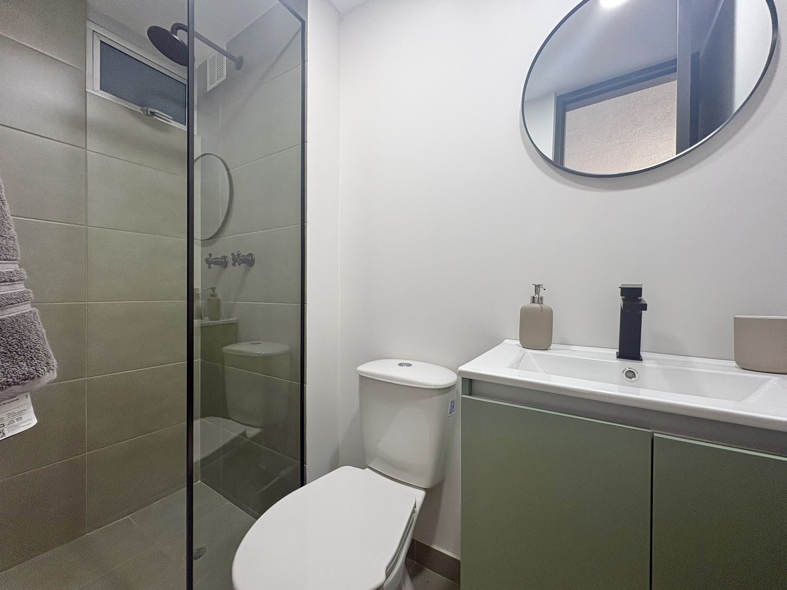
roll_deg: -0.3
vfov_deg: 85.7
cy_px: 295
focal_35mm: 14
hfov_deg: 102.1
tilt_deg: -0.1
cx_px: 394
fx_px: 318
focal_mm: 2.22
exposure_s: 1/99
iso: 160
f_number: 2.2
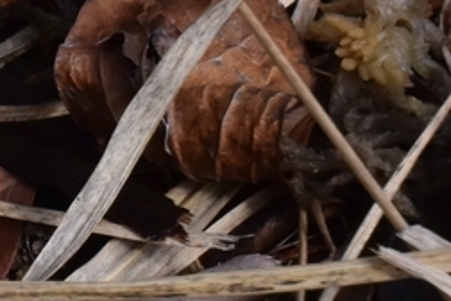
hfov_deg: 6.5
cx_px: -605
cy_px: 30
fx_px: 3821
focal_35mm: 305
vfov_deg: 4.5
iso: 400
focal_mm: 24
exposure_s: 1/400
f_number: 8
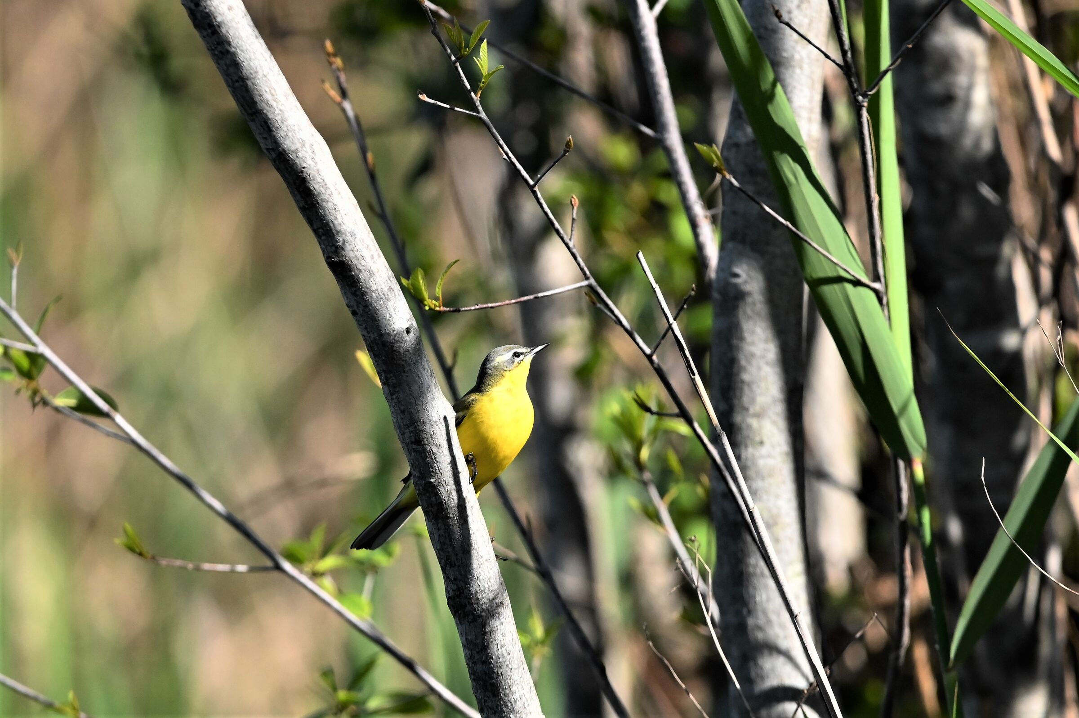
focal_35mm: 600
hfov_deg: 3.4
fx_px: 17972
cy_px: 359
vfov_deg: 2.3
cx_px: 540
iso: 2500
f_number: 6.3
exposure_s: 1/5000
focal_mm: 600
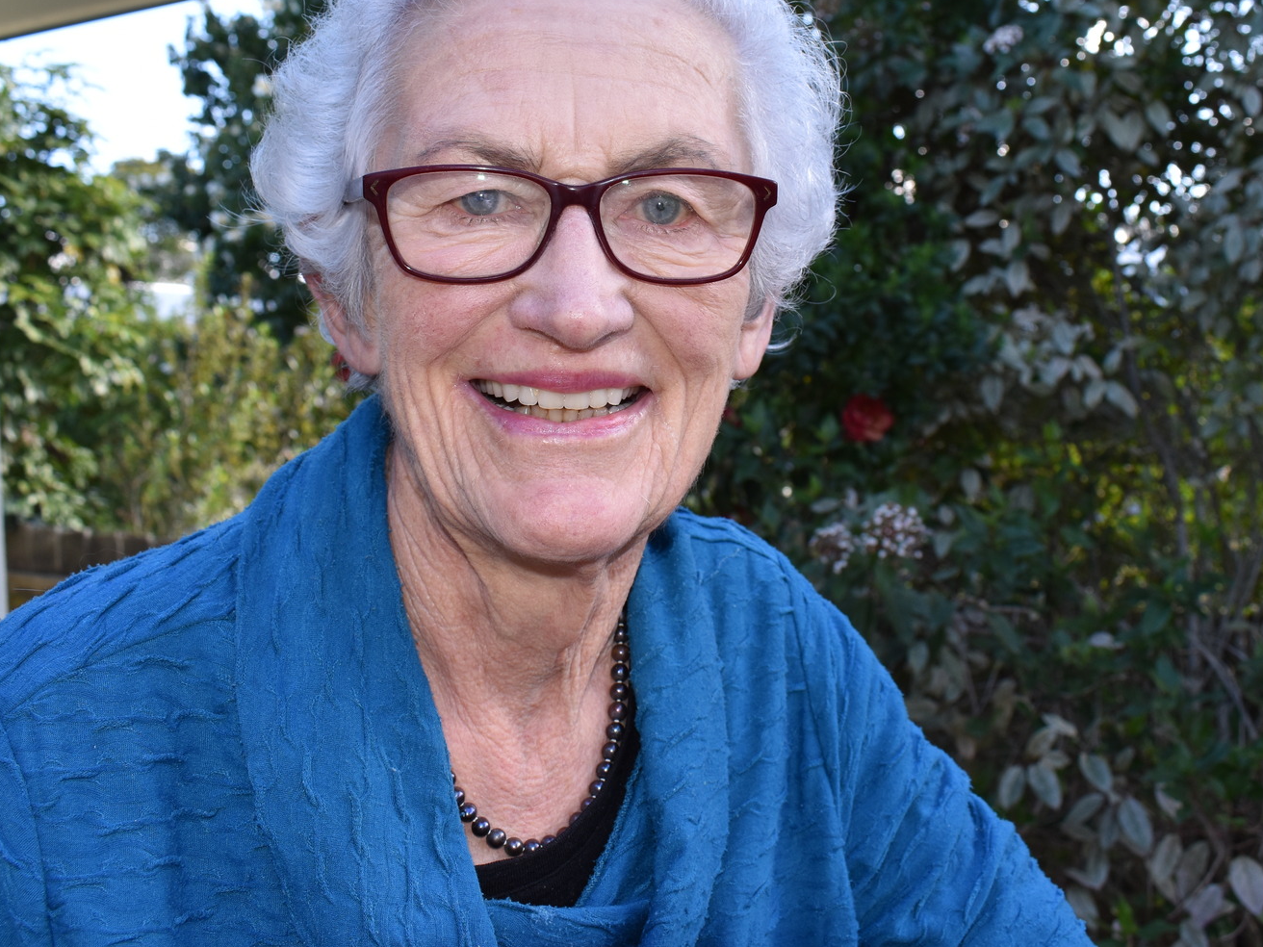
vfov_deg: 37.4
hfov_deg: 48.9
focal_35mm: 38
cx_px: 688
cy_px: 335
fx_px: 1386
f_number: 5.6
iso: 220
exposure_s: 1/125
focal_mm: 18
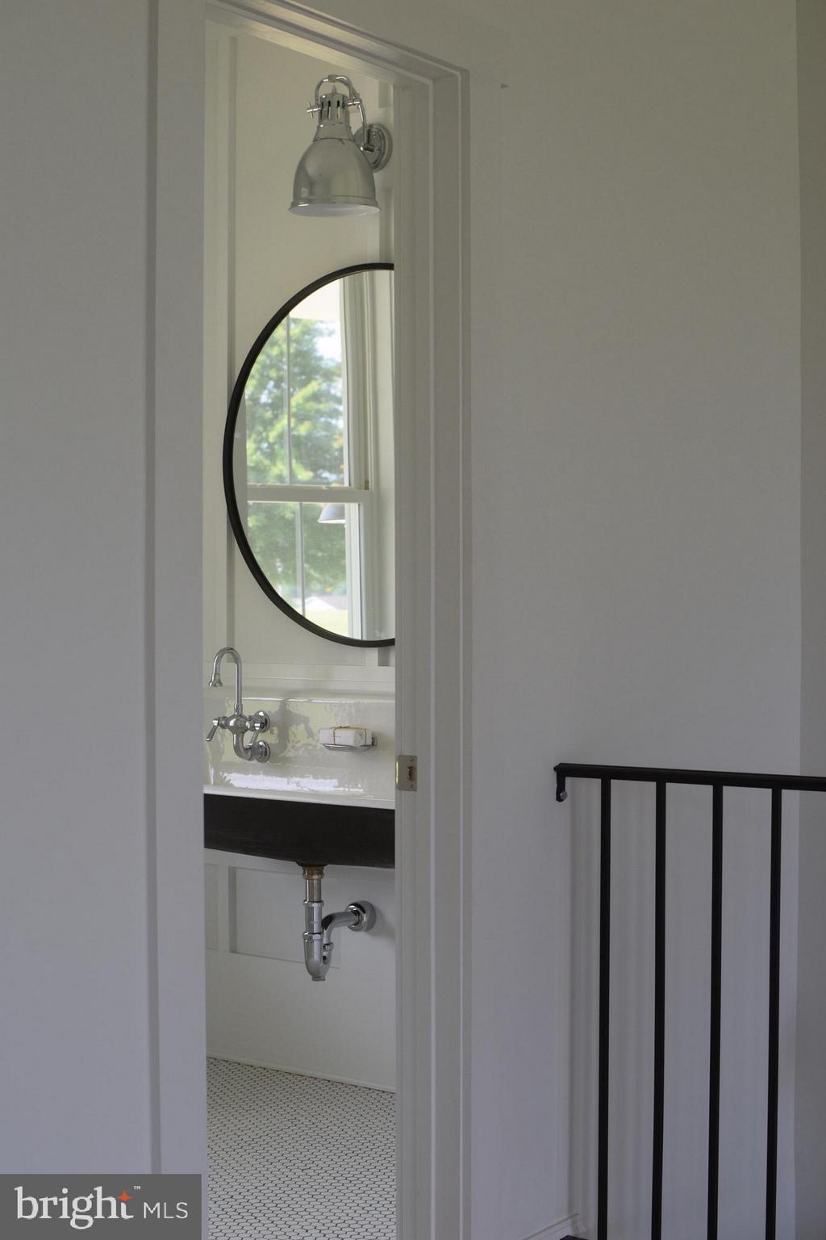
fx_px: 1807
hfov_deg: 25.8
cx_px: 413
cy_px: 620
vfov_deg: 37.9
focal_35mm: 52
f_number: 5
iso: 400
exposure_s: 1/100
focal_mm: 35
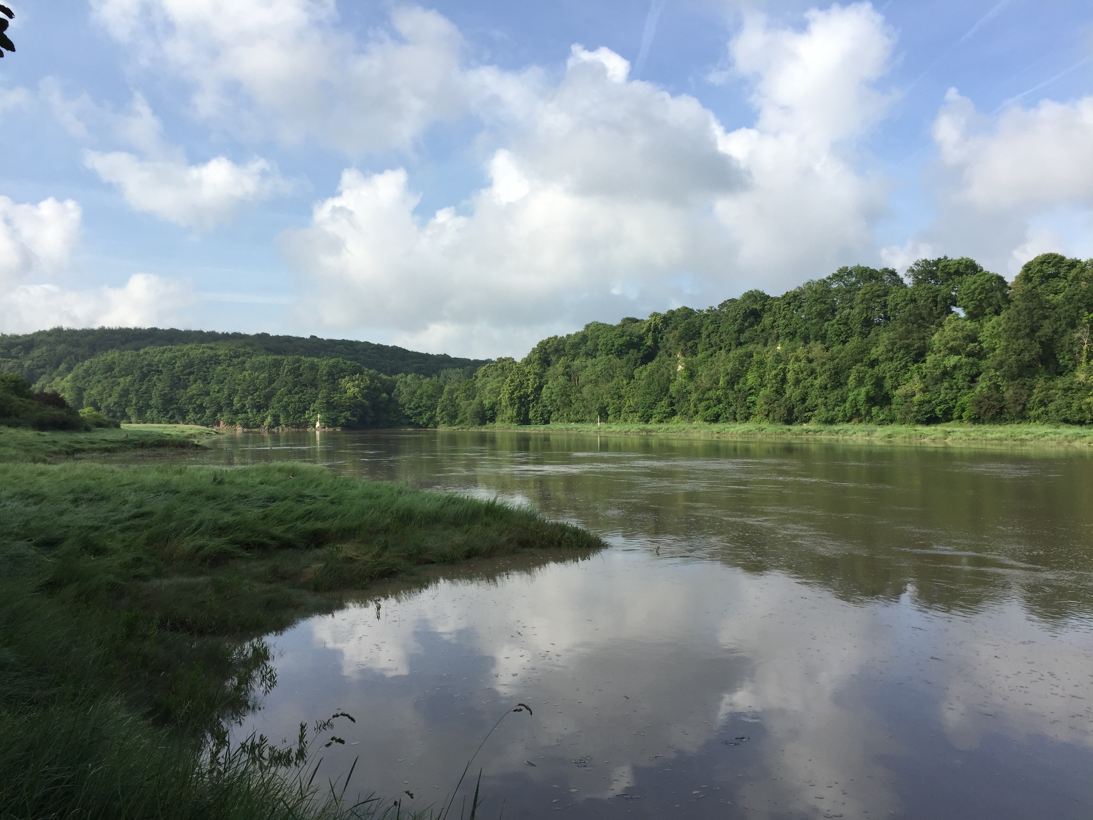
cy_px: 410
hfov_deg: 61.7
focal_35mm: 29
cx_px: 546
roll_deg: -0.4
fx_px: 916
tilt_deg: +0.0
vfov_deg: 48.2
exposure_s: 1/1236
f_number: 2.2
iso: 32
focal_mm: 4.15
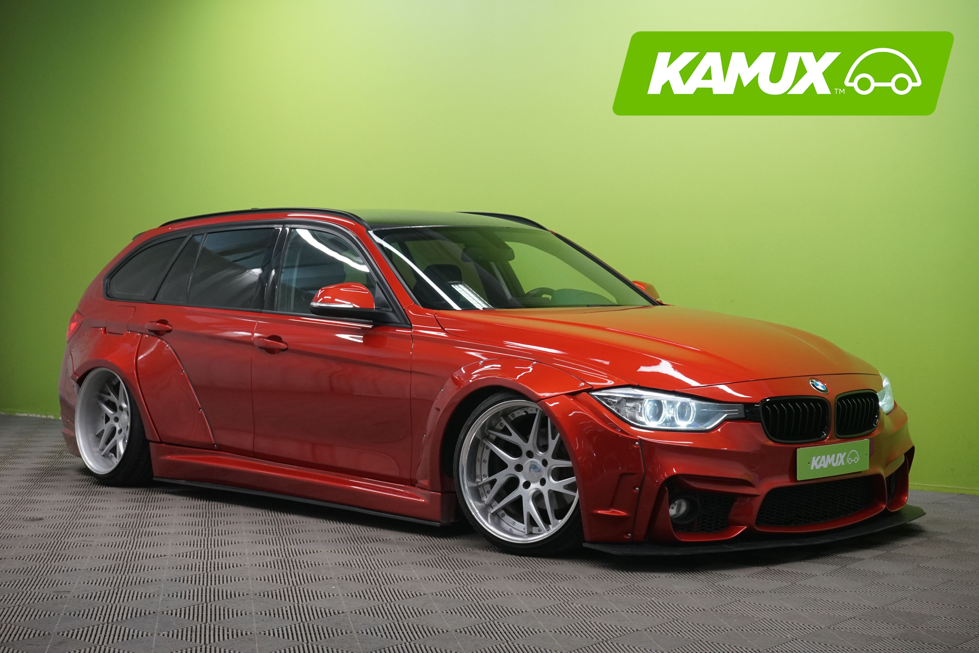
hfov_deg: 32.4
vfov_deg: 21.9
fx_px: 1686
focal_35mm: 62
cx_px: 490
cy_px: 326
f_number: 9
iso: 2000
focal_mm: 62
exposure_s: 1/25
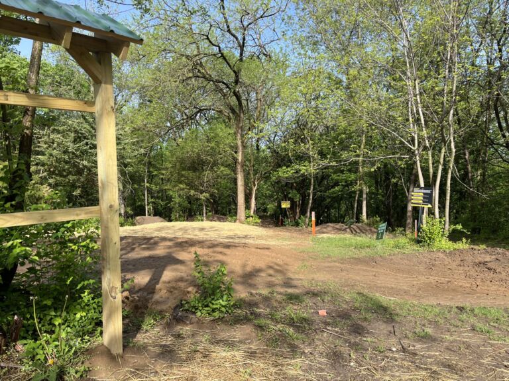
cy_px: 190
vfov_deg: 53.1
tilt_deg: -1.9
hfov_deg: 67.3
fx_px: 382
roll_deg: +0.9
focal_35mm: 26
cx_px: 254
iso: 50
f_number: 1.6
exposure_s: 1/1266
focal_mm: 5.1
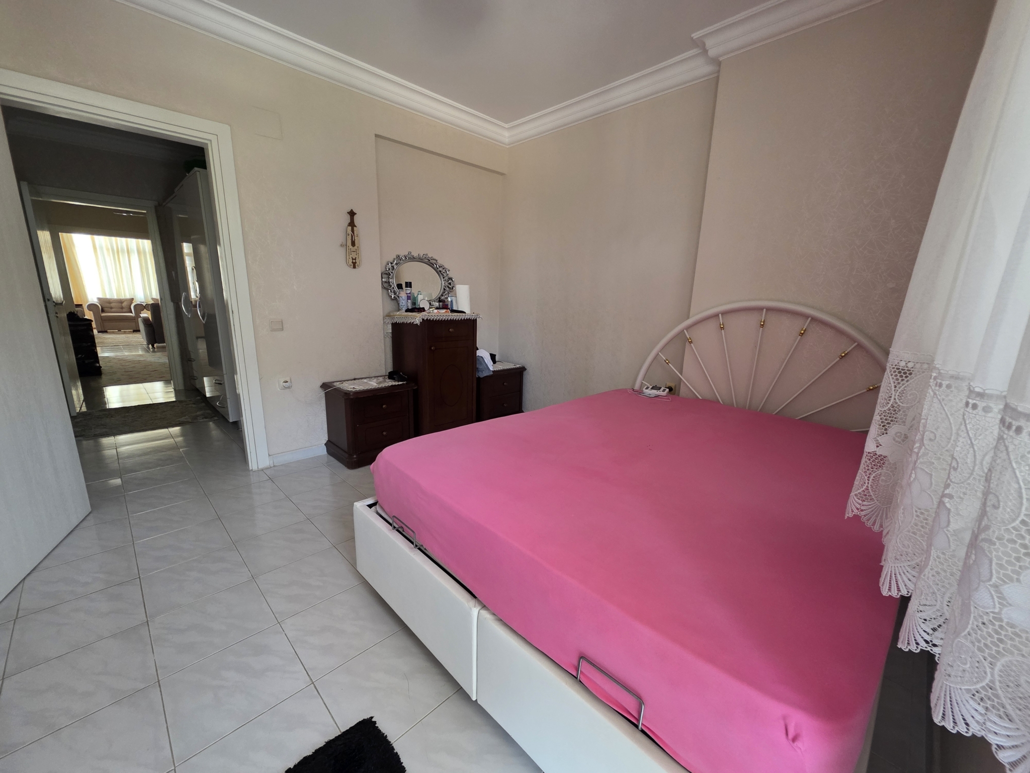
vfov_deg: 89.9
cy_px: 386
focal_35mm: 13
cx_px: 515
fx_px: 387
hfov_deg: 106.2
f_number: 1.9
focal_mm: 2.2
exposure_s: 1/120
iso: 250
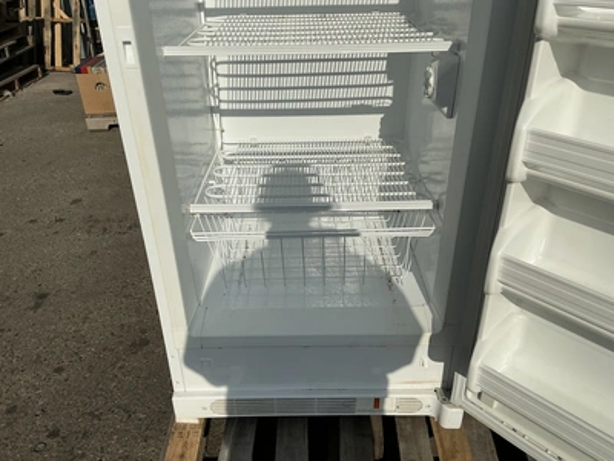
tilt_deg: -32.0
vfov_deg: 49.7
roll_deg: +0.4
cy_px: 230
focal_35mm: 28
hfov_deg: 63.4
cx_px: 307
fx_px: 497
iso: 25
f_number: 1.8
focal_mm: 3
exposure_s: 1/7407
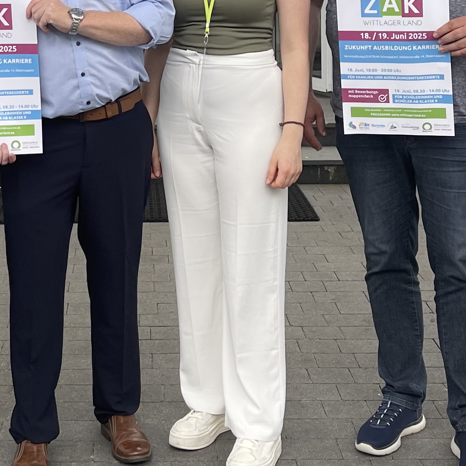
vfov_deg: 21.5
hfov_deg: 22.0
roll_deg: +0.7
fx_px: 1188
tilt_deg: -3.6
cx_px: 131
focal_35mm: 78
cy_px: 13
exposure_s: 1/283
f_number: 1.6
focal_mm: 5.1
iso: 32
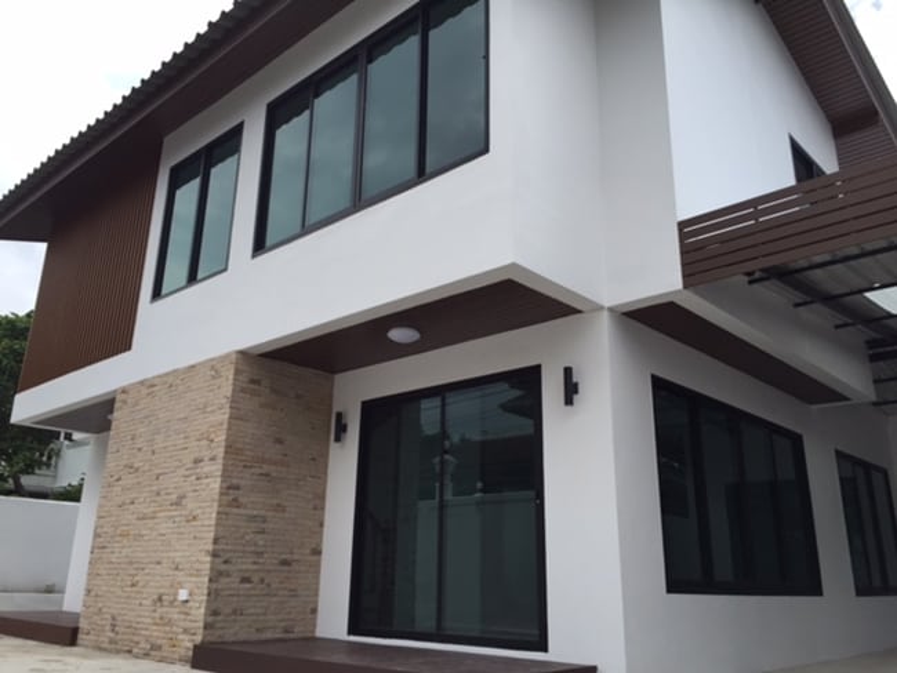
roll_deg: -1.6
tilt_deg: +18.5
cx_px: 448
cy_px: 336
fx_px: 752
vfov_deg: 48.3
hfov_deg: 61.6
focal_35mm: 29
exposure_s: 1/1199
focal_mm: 4.15
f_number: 2.2
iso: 32
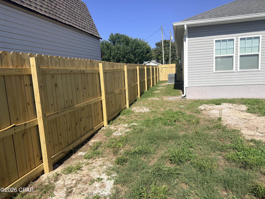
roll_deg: +3.2
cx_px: 132
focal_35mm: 24
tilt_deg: -7.1
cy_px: 100
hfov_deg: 71.6
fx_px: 184
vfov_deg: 56.8
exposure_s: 1/6173
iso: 80
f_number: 1.78
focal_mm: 6.76
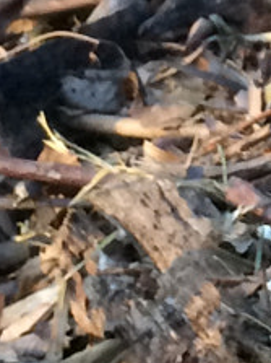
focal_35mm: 208
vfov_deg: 9.0
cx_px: 579
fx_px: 2173
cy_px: -352
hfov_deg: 6.9
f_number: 2.2
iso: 50
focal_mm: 4.15
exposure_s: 1/30
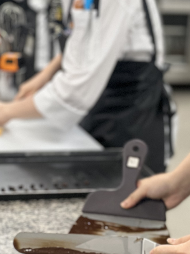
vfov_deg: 13.7
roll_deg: -4.9
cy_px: 112
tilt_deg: -13.1
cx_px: 172
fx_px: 1054
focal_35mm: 144
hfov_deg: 10.2
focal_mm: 9
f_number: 2.8
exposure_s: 1/40
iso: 125
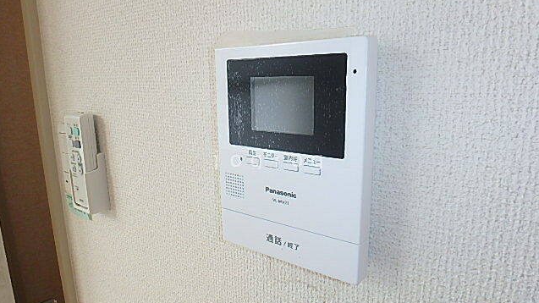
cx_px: 269
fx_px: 329
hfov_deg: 78.7
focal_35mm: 23
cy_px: 159
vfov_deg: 49.5
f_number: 3.5
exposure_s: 1/200
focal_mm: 3.7
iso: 125
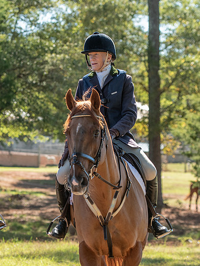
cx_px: 98
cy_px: 195
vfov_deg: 11.3
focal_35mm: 175
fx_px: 1347
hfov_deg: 8.5
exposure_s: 1/320
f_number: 4
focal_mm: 82
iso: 280
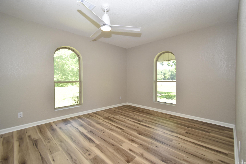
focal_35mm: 15
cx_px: 123
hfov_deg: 100.4
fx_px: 102
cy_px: 82
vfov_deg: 77.3
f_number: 5.6
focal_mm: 10
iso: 500
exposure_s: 1/125
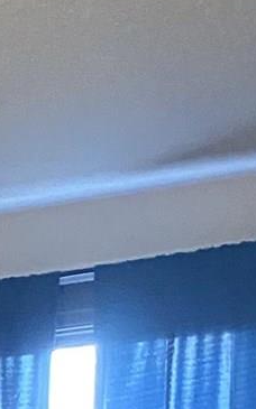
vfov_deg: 9.7
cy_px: 1174
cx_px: -600
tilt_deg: -10.2
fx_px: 1943
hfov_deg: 6.6
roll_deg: +2.0
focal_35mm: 174
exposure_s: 1/40
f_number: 1.8
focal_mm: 4.25
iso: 500
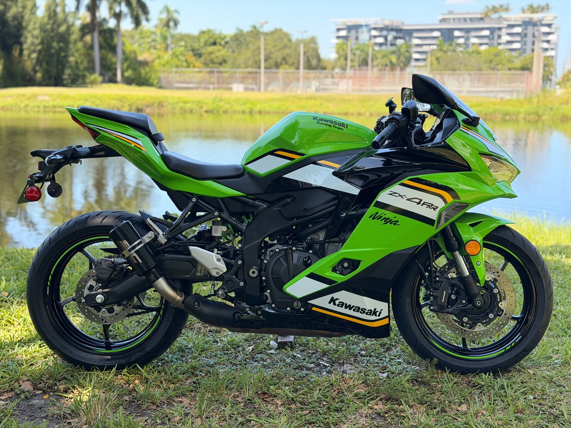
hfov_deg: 39.7
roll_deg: -0.2
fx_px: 792
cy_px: 214
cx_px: 286
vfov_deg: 30.3
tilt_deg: -9.6
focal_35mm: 48
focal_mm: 6.76
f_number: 1.78
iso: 64
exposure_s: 1/802
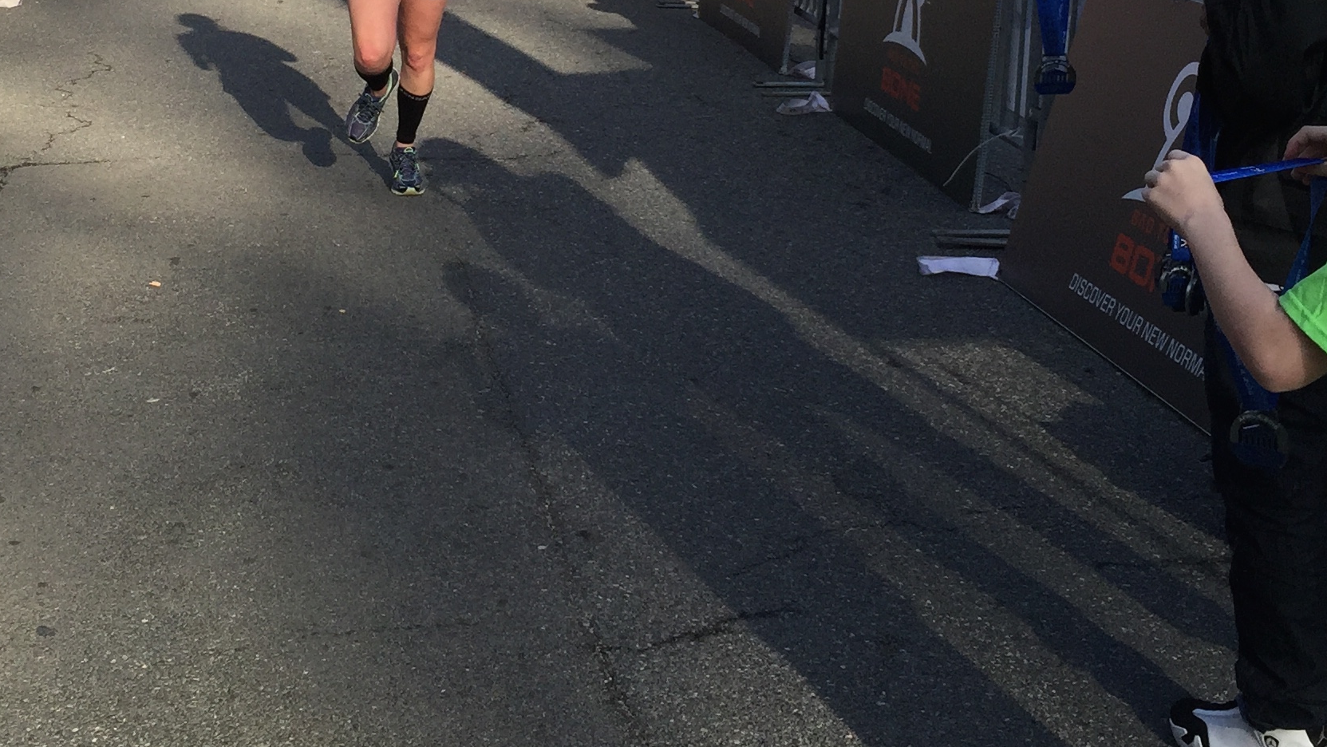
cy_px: 23
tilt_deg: -10.0
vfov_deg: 19.0
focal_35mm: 62
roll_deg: -0.1
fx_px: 2182
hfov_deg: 33.5
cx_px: 445
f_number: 2.2
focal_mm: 4.15
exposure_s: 1/1522
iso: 32
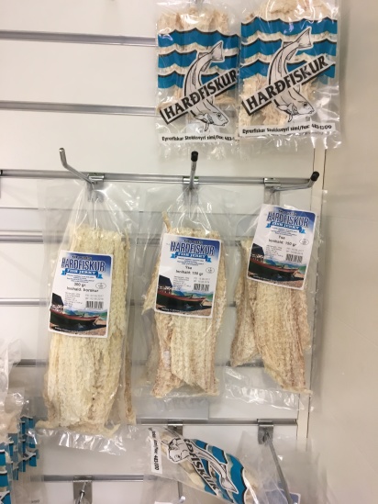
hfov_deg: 48.2
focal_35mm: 29
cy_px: 252
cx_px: 189
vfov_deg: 61.6
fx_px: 422
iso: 80
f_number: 2.2
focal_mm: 4.15
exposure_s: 1/33
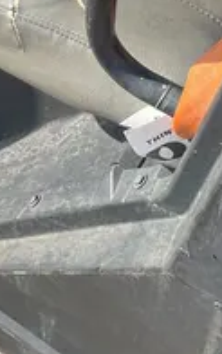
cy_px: -239
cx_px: 58
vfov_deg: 17.3
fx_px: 994
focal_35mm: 103
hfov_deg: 12.7
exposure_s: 1/955
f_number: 1.6
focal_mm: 4.2
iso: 32
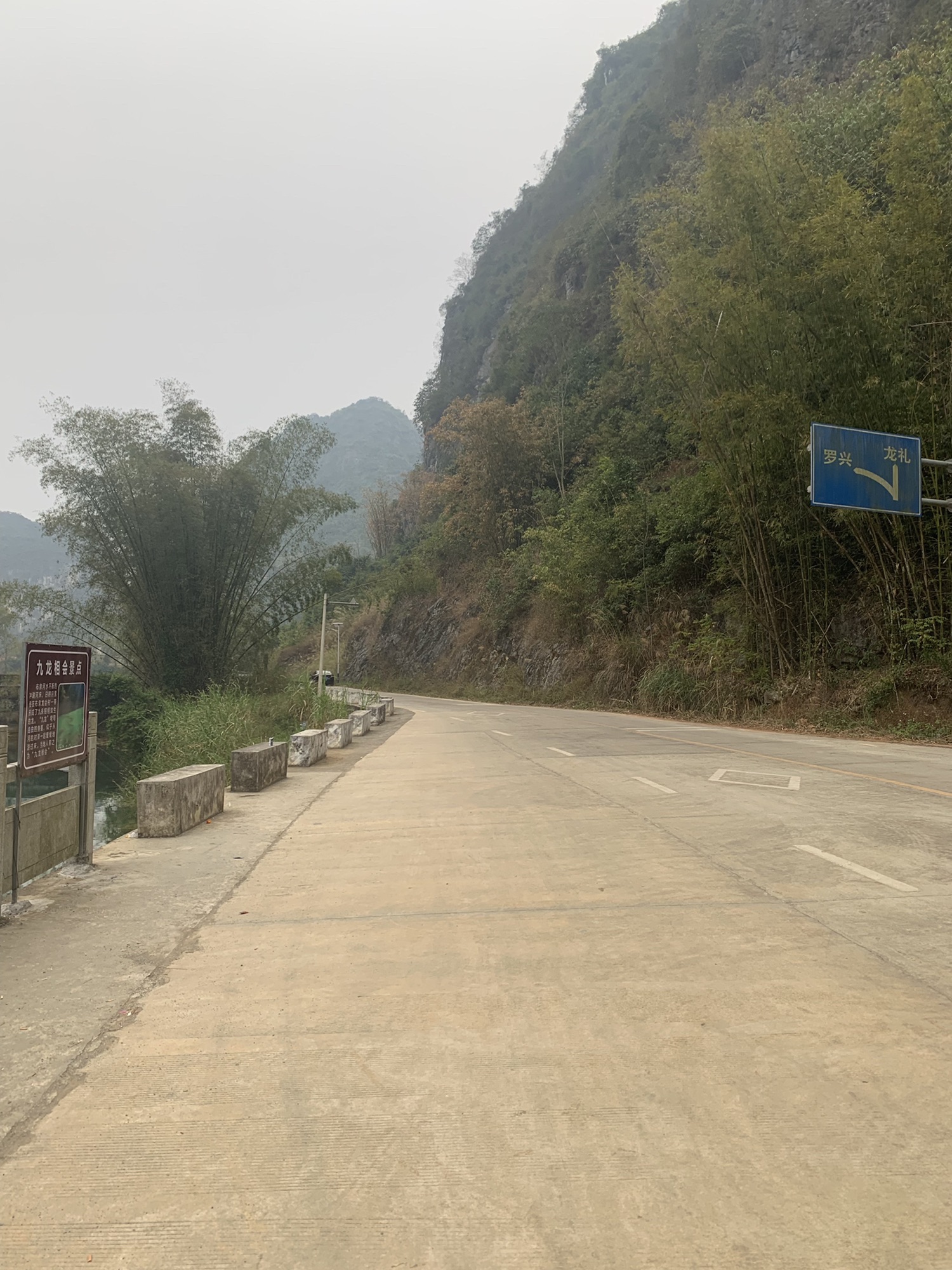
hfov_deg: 53.1
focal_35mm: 26
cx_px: 476
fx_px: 953
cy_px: 635
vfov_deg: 67.3
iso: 32
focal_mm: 4.25
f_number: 1.8
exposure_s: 1/122
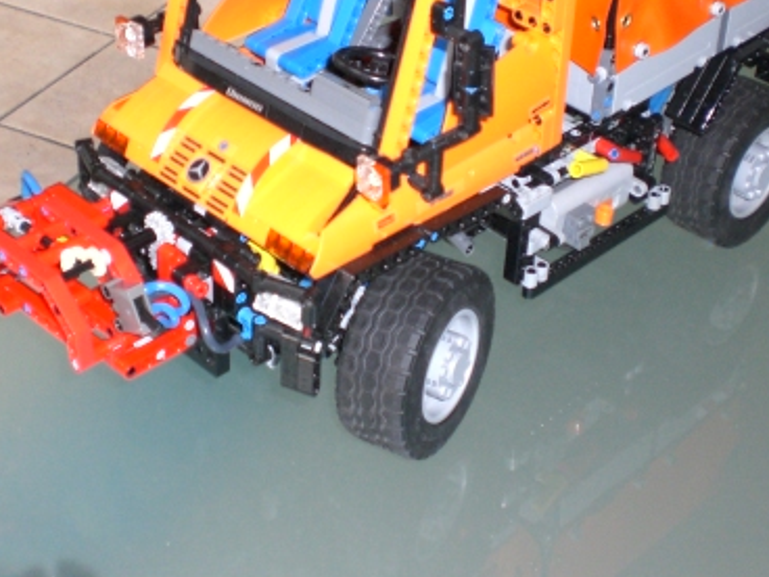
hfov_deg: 29.4
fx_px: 1466
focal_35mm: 66
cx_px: 395
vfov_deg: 22.2
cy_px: 186
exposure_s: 1/60
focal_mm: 6.3
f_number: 3.1
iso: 200
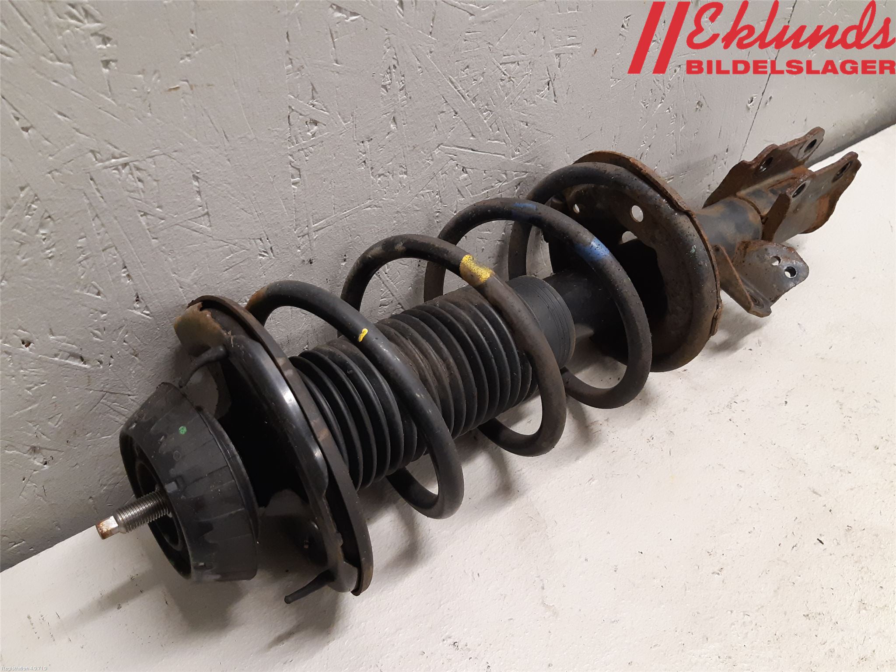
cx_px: 448
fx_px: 673
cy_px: 336
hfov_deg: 67.3
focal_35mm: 26
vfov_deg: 53.1
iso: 200
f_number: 1.7
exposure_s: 1/33
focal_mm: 3.93
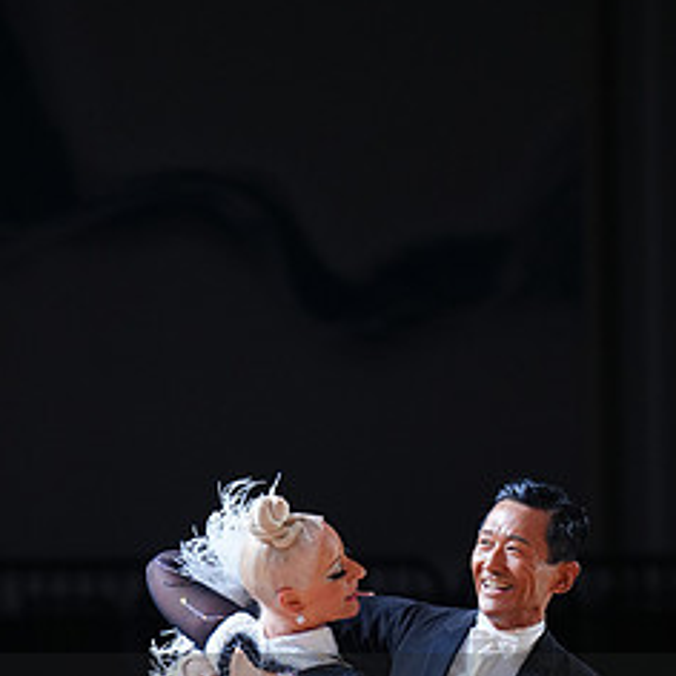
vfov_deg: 4.2
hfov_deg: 4.2
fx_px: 9213
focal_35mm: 417
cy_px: 750
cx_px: 345
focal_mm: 200
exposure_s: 1/500
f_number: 2.8
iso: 1000
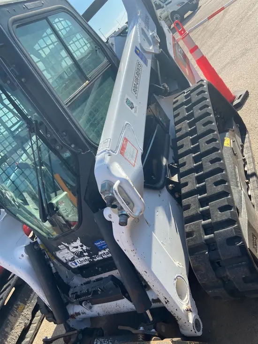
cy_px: 172
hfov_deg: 53.1
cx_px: 129
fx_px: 258
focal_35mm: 26
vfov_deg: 67.3
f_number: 1.8
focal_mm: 4.25
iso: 32
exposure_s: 1/1484
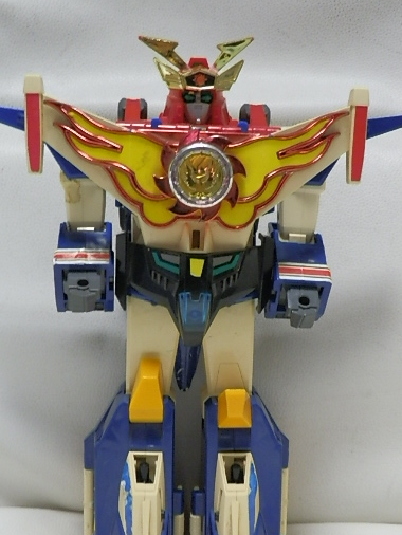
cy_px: 301
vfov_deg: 43.7
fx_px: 665
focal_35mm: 43
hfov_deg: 33.6
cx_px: 195
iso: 200
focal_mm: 6.17
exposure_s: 1/10
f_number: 3.5
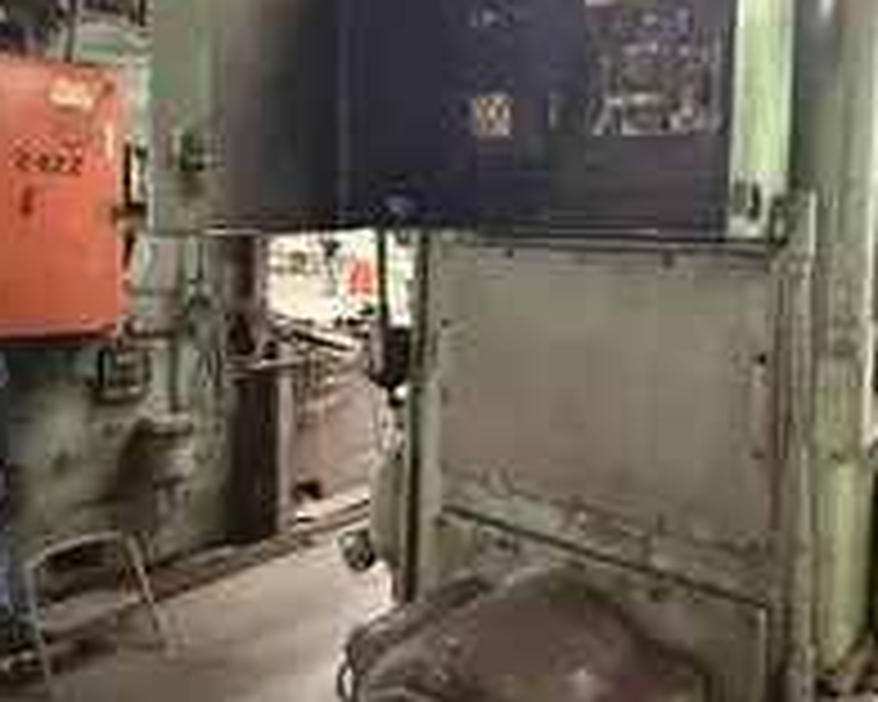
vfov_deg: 51.2
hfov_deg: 59.2
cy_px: 279
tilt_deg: -0.5
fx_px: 728
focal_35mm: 28
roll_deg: -1.8
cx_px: 648
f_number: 2.2
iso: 1250
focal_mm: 2.22
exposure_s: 1/30
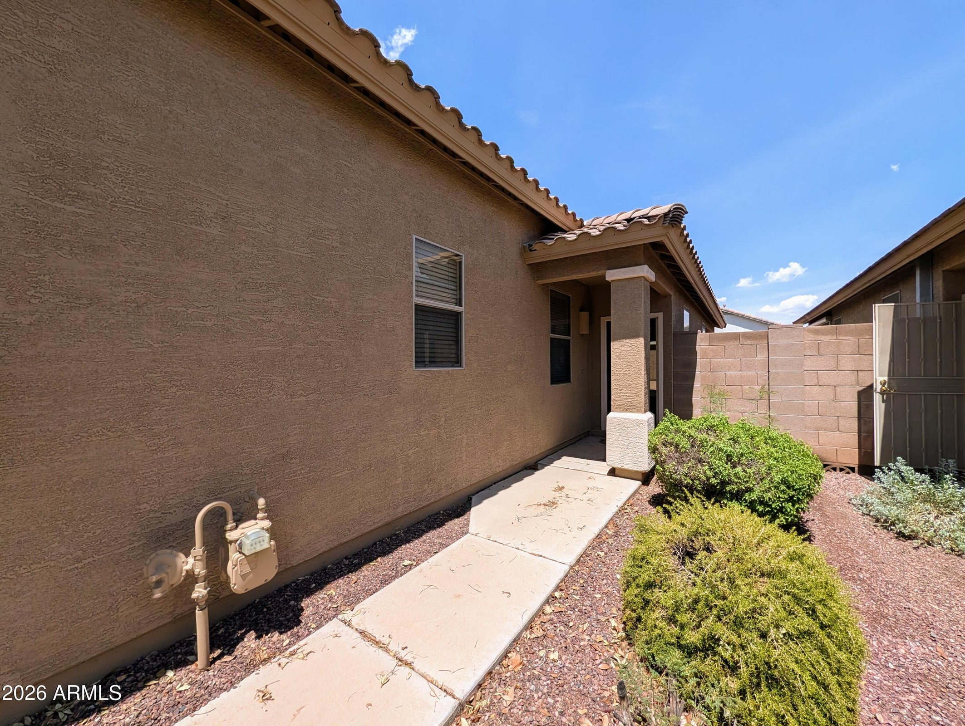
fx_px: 335
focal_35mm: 12
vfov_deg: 94.6
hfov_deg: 110.5
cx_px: 482
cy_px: 363
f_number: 1.7
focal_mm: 2.02
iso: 52
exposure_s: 1/3906
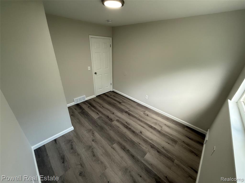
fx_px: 99
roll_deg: -1.8
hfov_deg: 102.1
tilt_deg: -24.4
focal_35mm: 14
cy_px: 92
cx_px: 122
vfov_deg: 85.7
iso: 160
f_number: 2.2
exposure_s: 1/120
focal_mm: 2.22
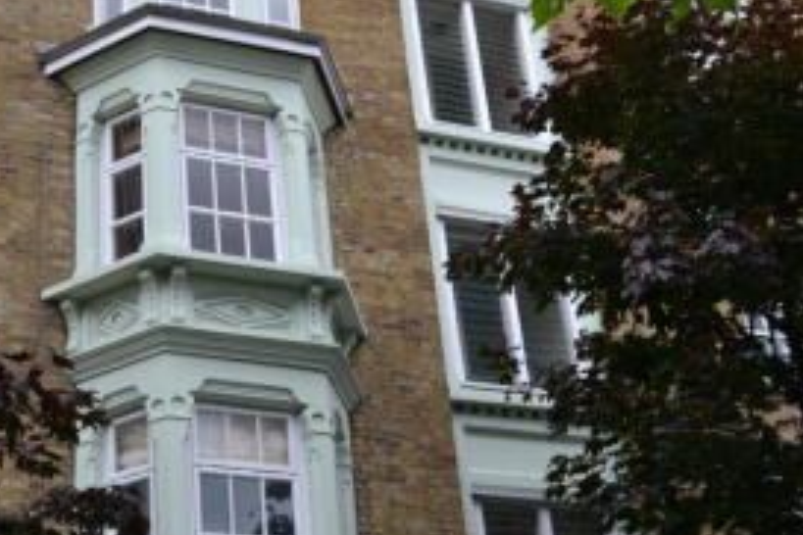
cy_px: 201
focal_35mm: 68
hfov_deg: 29.3
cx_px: 235
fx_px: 1517
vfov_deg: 20.0
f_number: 5.6
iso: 320
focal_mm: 26
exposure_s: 1/125
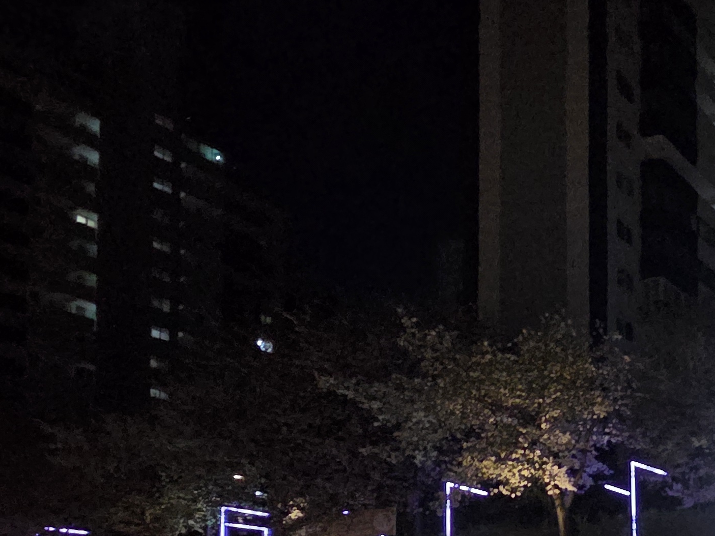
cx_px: 917
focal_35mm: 37
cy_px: 627
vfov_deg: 32.6
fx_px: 764
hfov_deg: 35.4
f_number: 2.2
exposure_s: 1/60
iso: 1250
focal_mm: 2.2
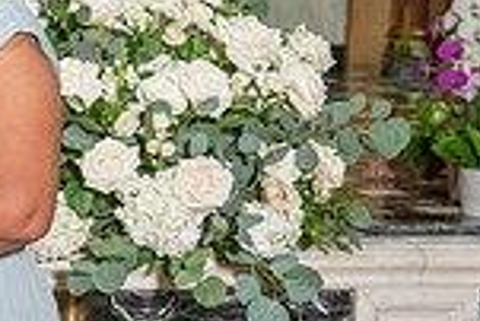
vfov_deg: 9.7
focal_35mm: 142
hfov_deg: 13.2
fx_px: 1895
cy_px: 226
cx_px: -356
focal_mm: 35
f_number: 4
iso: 800
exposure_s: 1/200
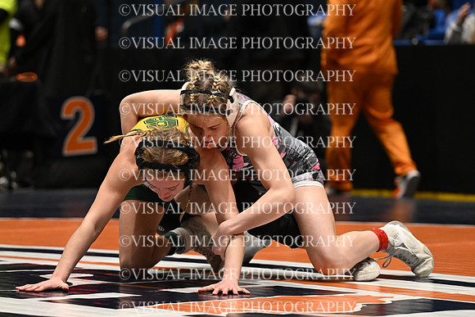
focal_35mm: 187
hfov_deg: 11.0
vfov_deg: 7.3
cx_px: 238
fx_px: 2468
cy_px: 158
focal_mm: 125
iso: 2200
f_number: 2.8
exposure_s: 1/767
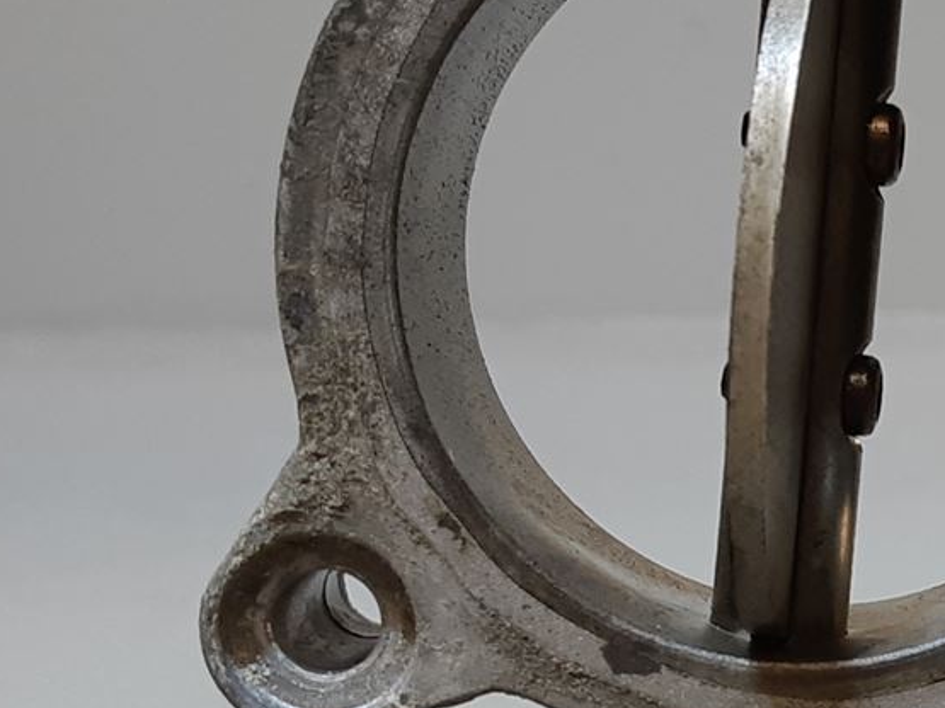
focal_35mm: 96
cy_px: 643
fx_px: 2620
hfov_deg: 19.5
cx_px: 1071
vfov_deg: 15.2
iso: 64
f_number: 1.7
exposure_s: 1/50
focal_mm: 3.93
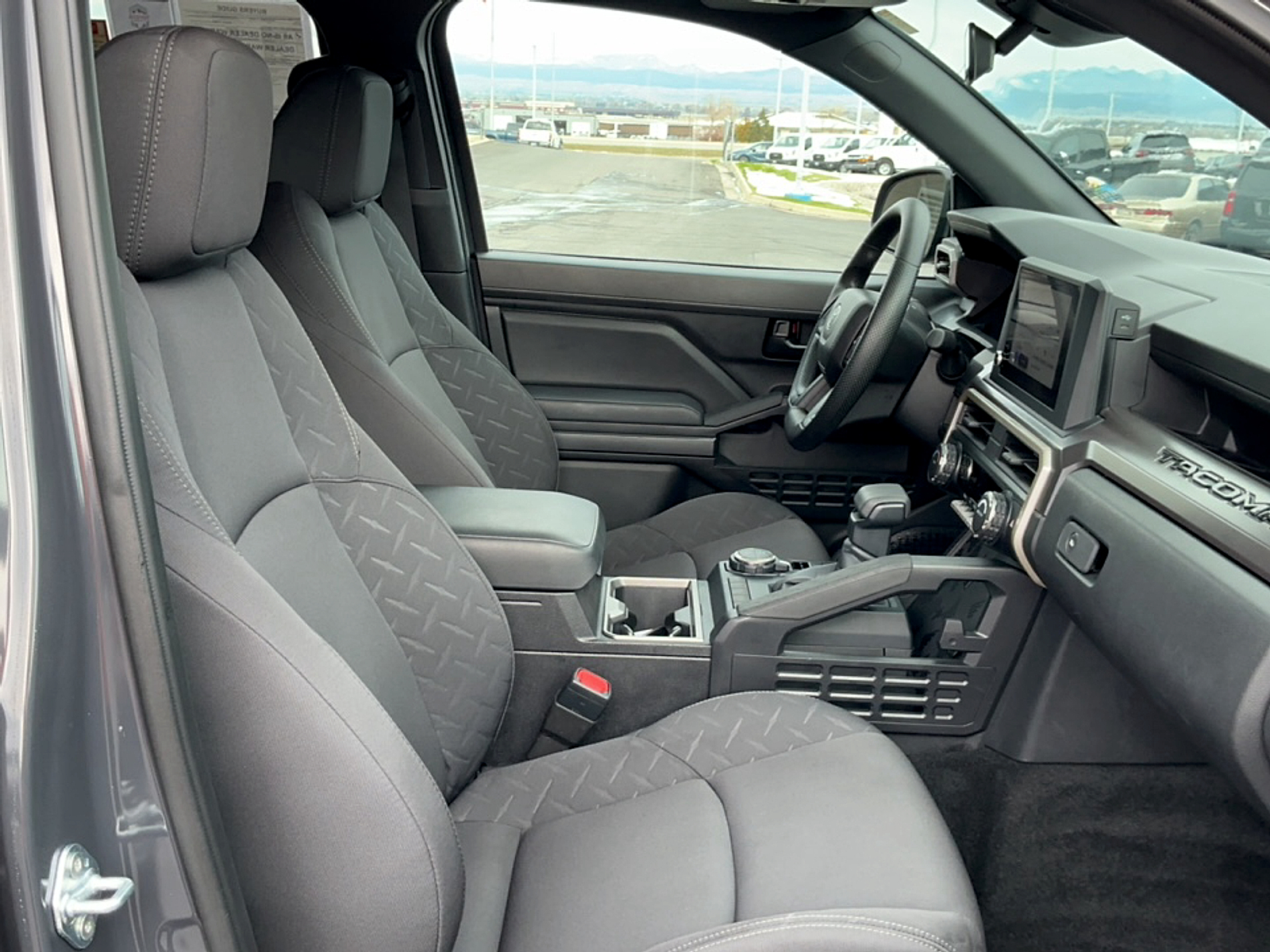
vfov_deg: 46.8
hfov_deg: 60.0
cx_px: 635
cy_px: 476
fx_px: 1101
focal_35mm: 30
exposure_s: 1/130
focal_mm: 3
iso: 25
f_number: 1.8
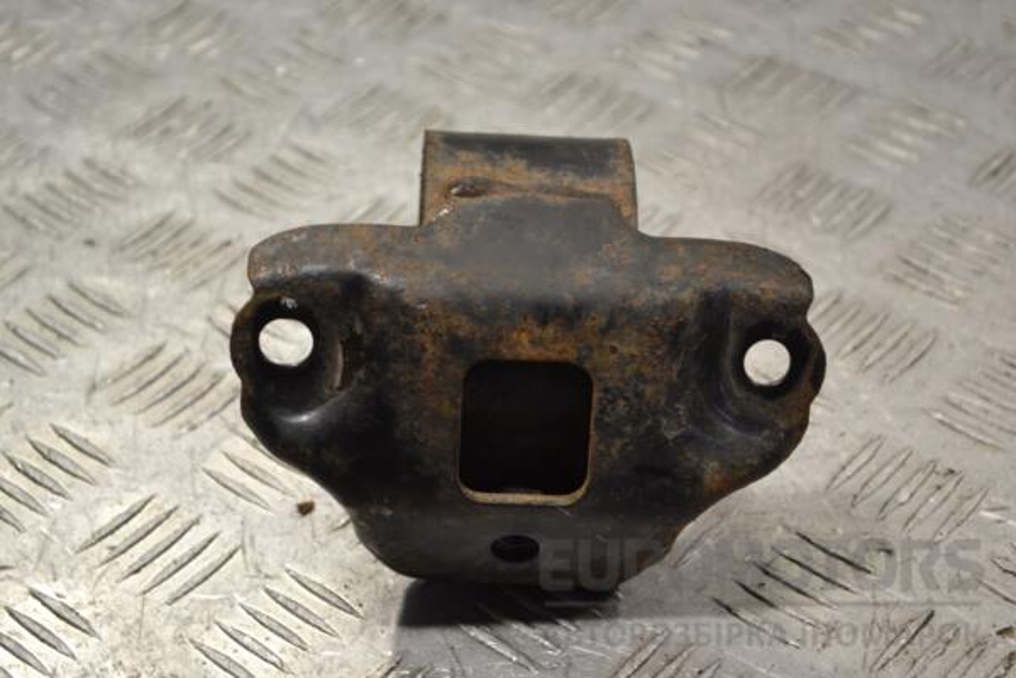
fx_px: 2328
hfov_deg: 24.6
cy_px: 339
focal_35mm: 82
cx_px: 508
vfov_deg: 16.6
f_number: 5.6
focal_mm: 55
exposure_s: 1/30
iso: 200
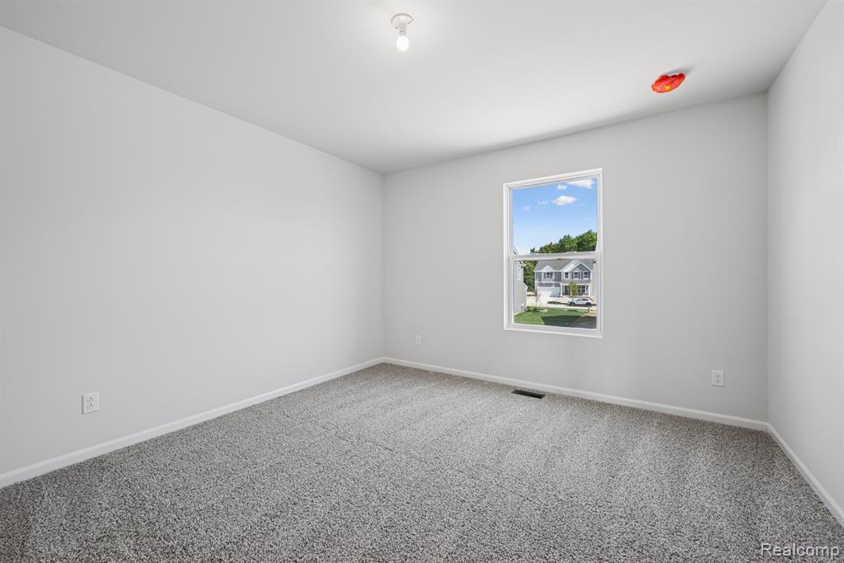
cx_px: 422
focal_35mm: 14
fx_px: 328
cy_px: 282
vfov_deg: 81.2
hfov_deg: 104.2
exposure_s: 1/4
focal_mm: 14
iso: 100
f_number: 9
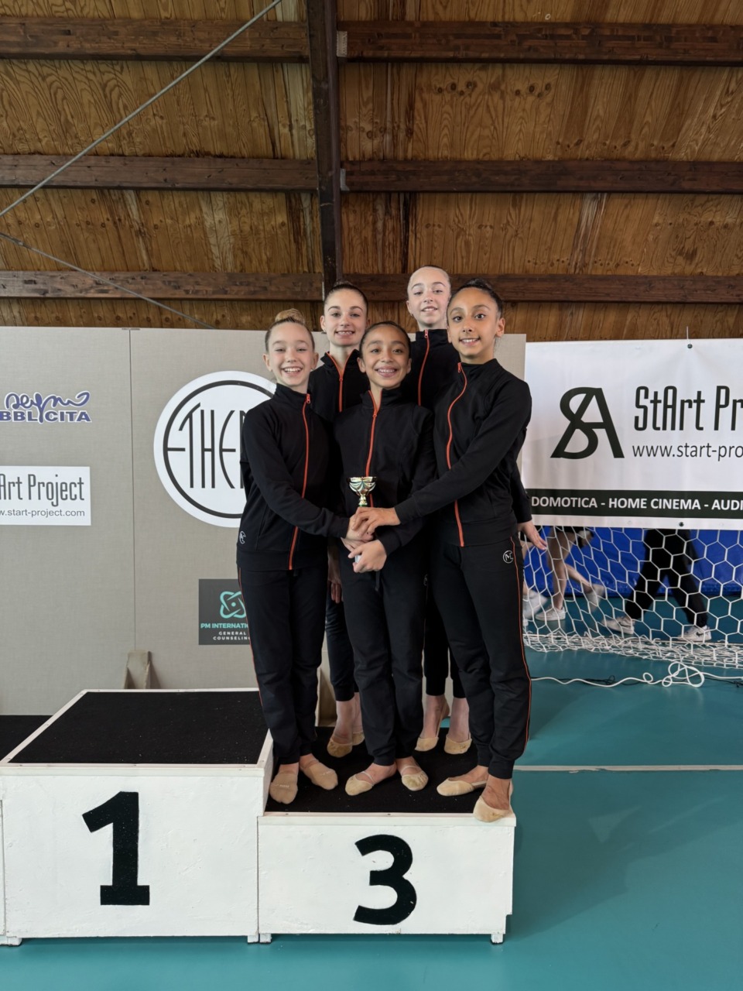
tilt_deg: -4.0
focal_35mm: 24
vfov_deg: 71.6
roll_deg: -0.9
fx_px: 687
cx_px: 372
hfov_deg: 56.8
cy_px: 496
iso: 160
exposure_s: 1/50
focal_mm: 6.76
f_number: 1.78
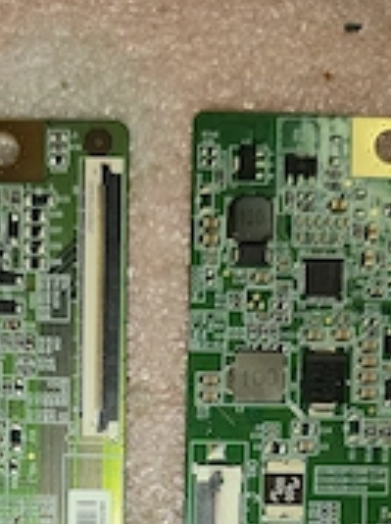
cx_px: 138
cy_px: 548
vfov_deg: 32.2
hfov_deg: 26.9
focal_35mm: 54
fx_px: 815
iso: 106
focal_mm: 5.24
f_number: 1.7
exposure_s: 1/100
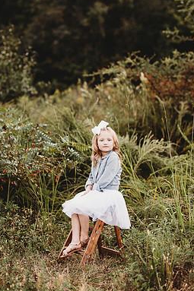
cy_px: 128
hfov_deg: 13.7
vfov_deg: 20.4
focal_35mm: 100
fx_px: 809
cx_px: 93
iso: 80
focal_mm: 85
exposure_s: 1/160
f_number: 2.2
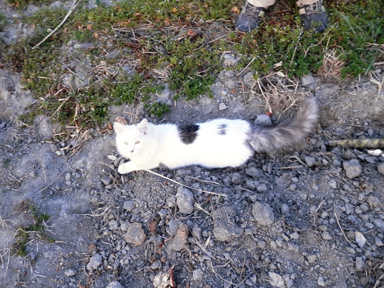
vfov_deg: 54.9
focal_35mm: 25
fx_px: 277
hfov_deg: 69.4
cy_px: 144
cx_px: 192
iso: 160
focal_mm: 4.5
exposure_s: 1/30
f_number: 3
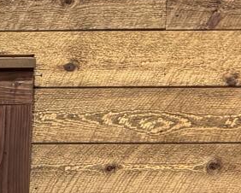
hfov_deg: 10.8
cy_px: 631
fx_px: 1185
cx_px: -210
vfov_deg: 7.8
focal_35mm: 166
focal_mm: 6.76
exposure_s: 1/60
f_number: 1.78
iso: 400
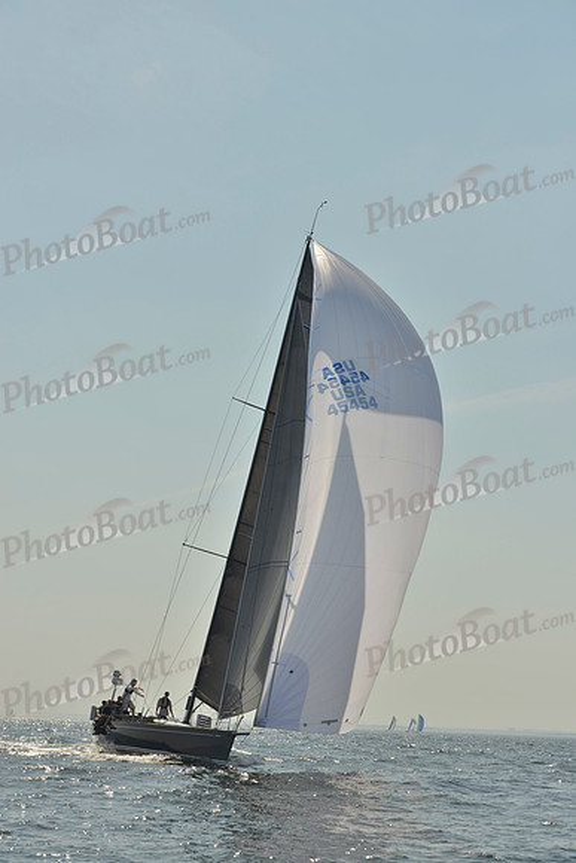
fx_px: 1871
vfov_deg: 26.0
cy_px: 432
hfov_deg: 17.5
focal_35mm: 78
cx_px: 288
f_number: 9
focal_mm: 78
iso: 200
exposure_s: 1/1600
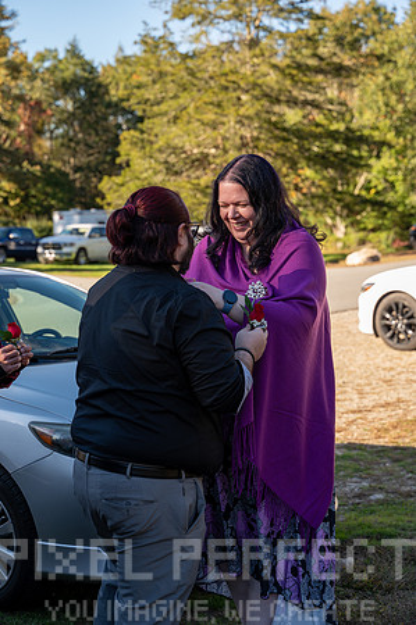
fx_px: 1060
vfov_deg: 32.9
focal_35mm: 61
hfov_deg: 22.2
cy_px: 312
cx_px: 208
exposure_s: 1/200
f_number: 4.5
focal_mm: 61
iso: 100
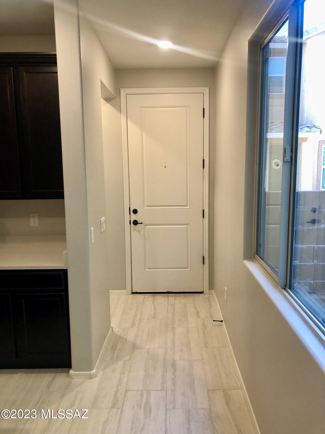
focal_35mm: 28
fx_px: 351
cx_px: 162
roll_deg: +1.5
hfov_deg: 49.7
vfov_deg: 63.4
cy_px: 217
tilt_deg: -8.1
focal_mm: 3.99
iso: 40
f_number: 1.8
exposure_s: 1/30
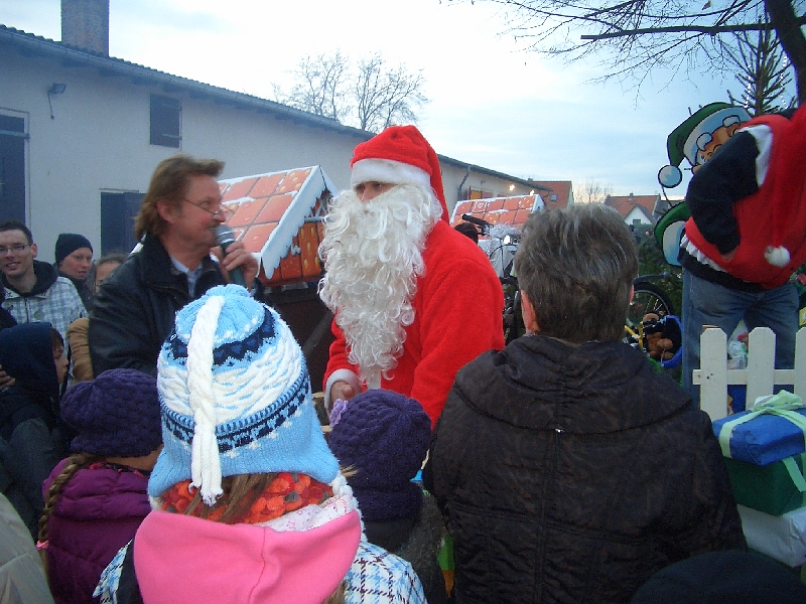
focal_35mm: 35
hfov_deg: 52.6
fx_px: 815
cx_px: 403
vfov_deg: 40.7
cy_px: 302
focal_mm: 5.8
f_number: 2.6
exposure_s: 1/40
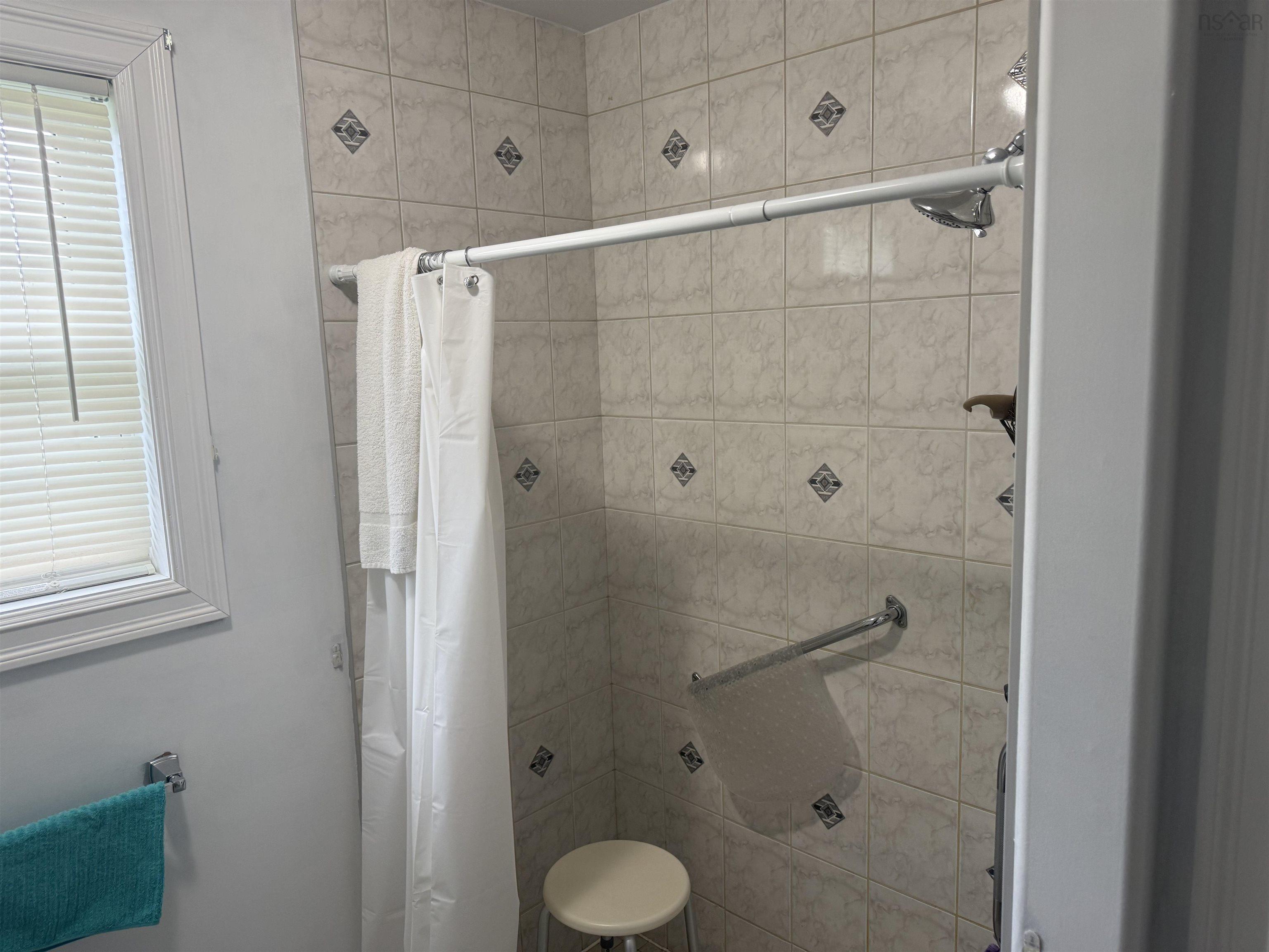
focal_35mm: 24
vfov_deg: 56.8
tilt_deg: -8.8
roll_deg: +2.1
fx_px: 880
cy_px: 476
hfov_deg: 71.6
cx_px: 634
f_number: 1.78
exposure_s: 1/60
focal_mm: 6.76
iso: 100
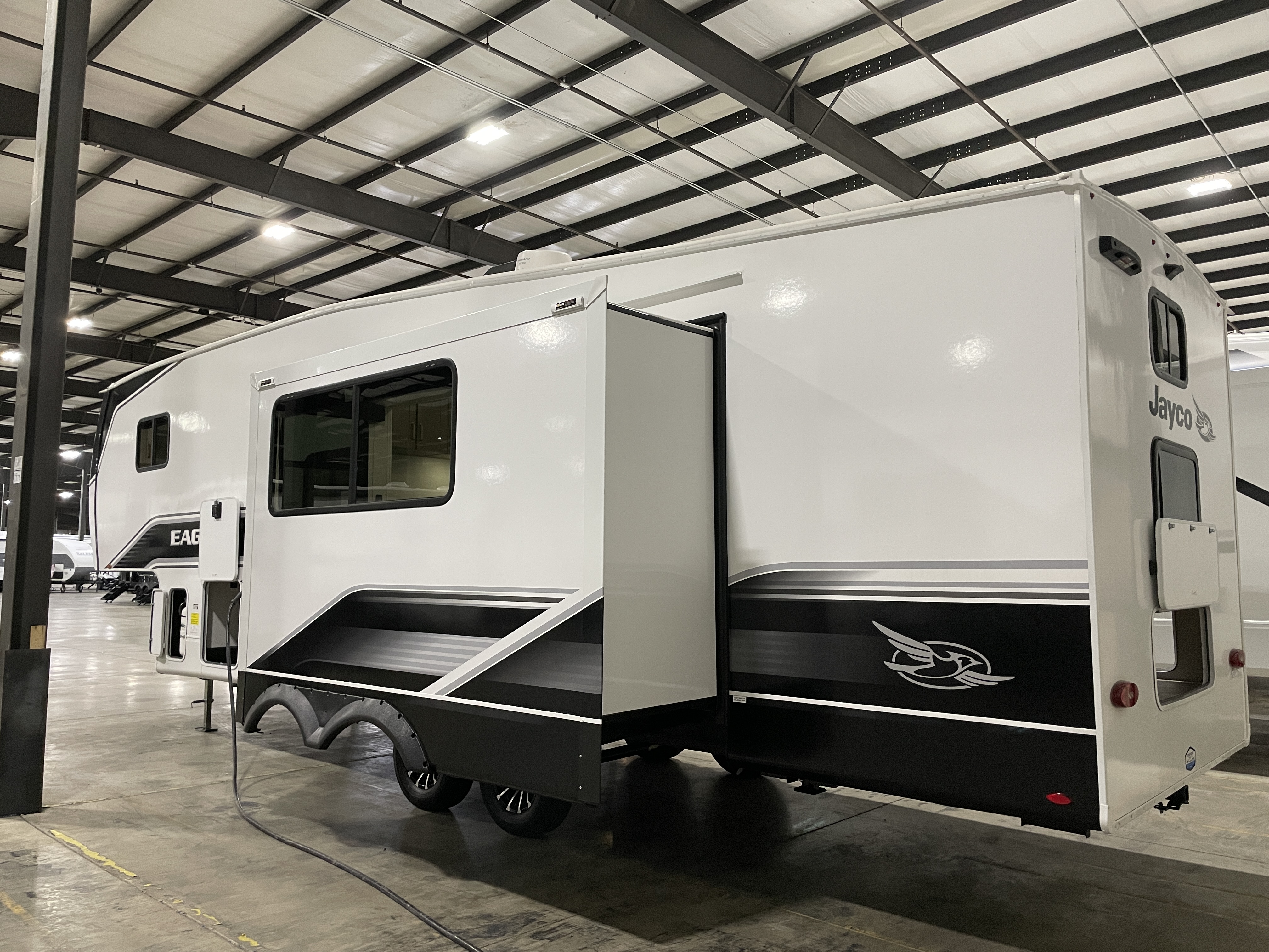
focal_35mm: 26
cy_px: 476
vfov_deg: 53.1
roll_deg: -0.6
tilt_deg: +5.9
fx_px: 953
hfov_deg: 67.3
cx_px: 634
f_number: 1.6
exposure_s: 1/60
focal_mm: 4.2
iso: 320
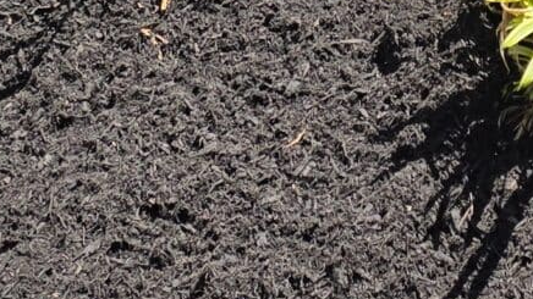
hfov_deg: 14.6
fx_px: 2077
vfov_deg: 7.3
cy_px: -602
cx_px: 391
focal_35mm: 147
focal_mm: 6.3
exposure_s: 1/2259
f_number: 1.7
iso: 80
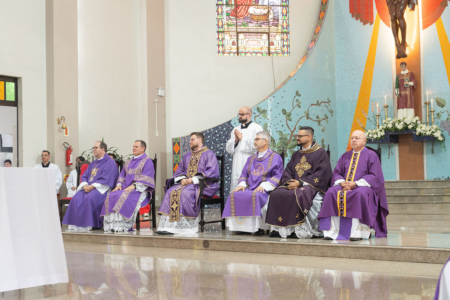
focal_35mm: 53
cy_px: 150
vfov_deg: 25.6
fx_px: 659
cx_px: 225
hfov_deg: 37.7
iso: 800
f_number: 2.8
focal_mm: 35
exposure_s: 1/160
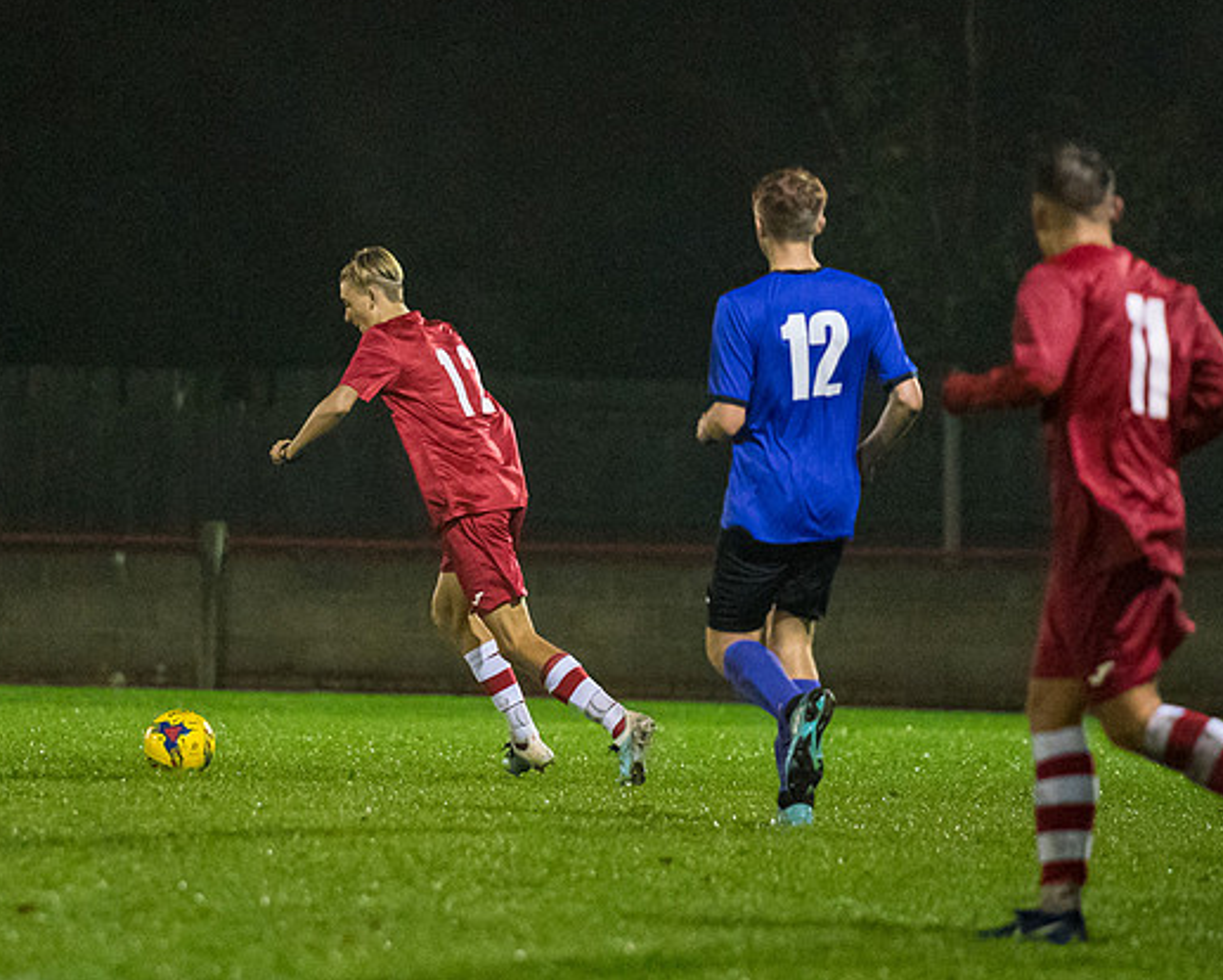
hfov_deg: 4.8
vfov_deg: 3.8
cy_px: 459
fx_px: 14701
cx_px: 433
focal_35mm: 406
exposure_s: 1/1000
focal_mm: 200
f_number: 2.8
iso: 6400
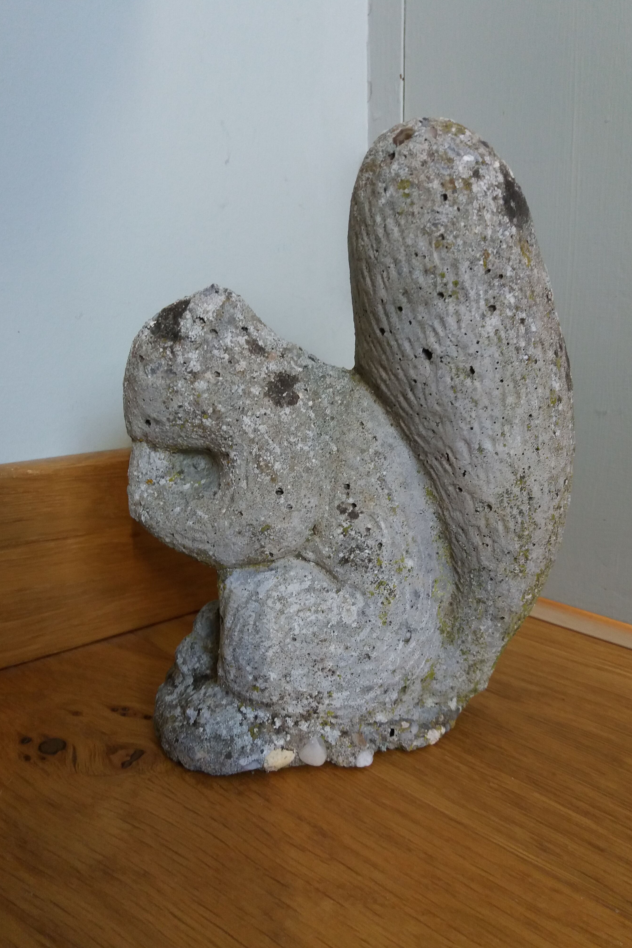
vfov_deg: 61.9
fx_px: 790
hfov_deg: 43.6
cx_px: 335
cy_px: 486
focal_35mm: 30
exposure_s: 1/33
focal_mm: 3.7
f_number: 1.9
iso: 100
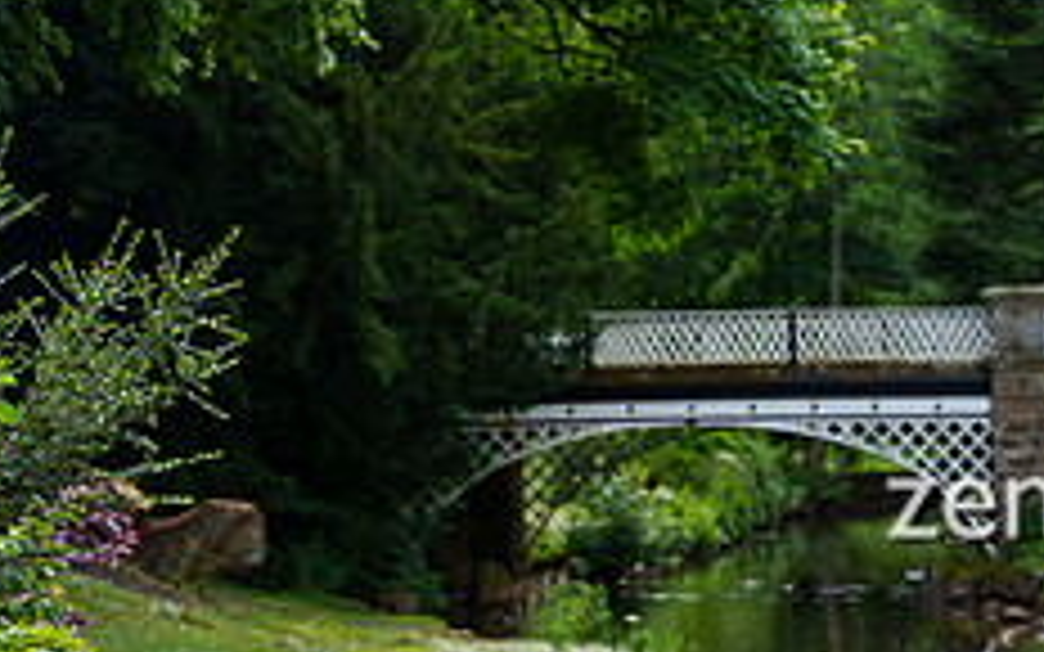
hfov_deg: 14.5
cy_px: 613
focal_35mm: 140
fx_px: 3983
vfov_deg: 9.3
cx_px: 1197
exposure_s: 1/500
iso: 200
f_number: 3.5
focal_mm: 55
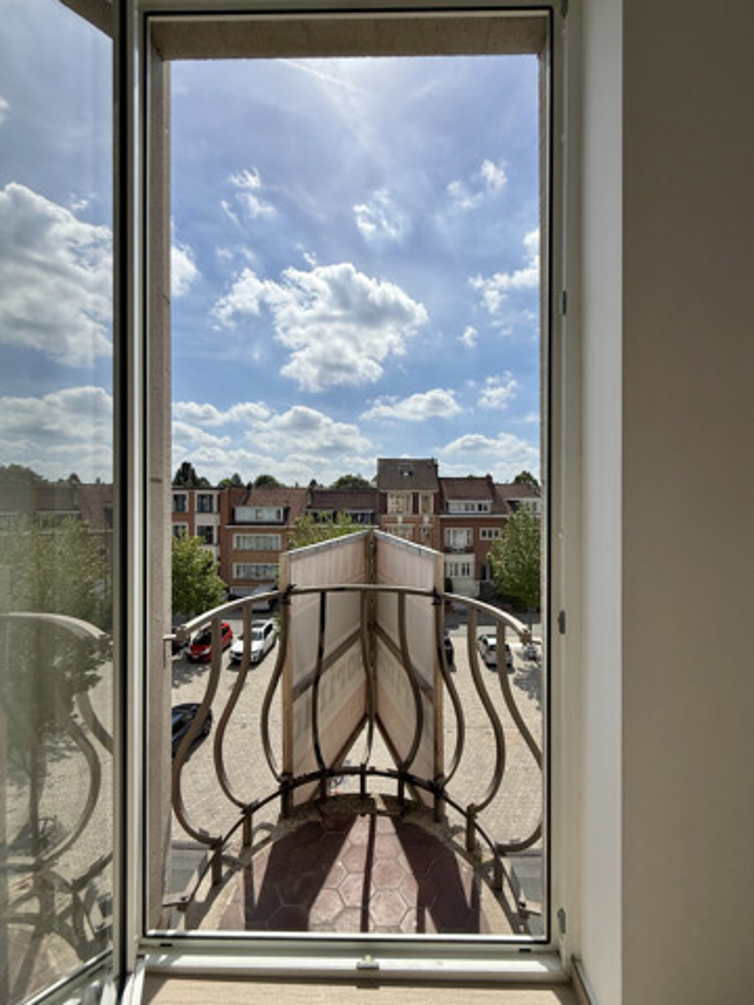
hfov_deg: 85.7
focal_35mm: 14
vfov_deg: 102.1
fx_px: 407
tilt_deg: +1.1
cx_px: 377
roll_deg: -0.4
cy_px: 502
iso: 50
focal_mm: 2.22
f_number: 2.2
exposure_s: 1/5618
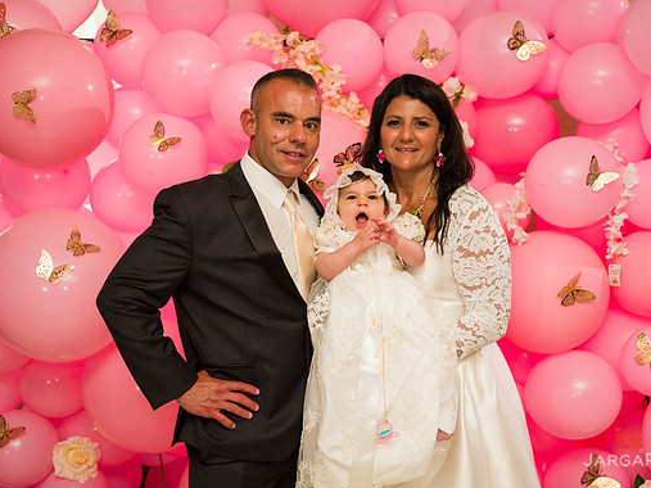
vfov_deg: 26.5
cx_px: 334
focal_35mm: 55
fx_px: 1034
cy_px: 247
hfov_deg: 34.9
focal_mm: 50
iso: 800
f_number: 3.2
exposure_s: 1/200
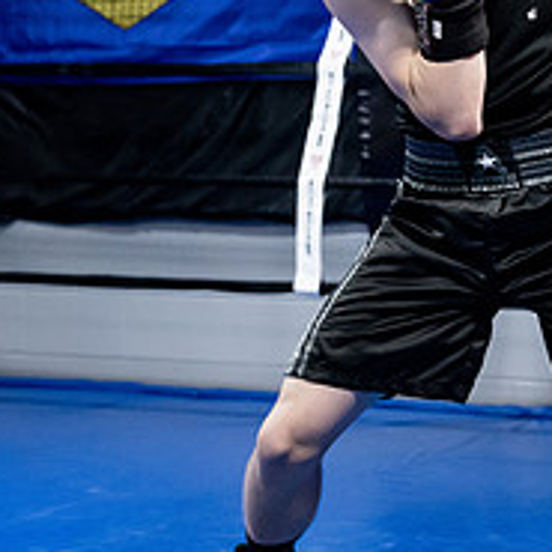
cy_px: 91
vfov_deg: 13.0
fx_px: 2399
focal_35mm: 133
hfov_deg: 12.7
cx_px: 704
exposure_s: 1/1000
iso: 8000
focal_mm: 50
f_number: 2.8
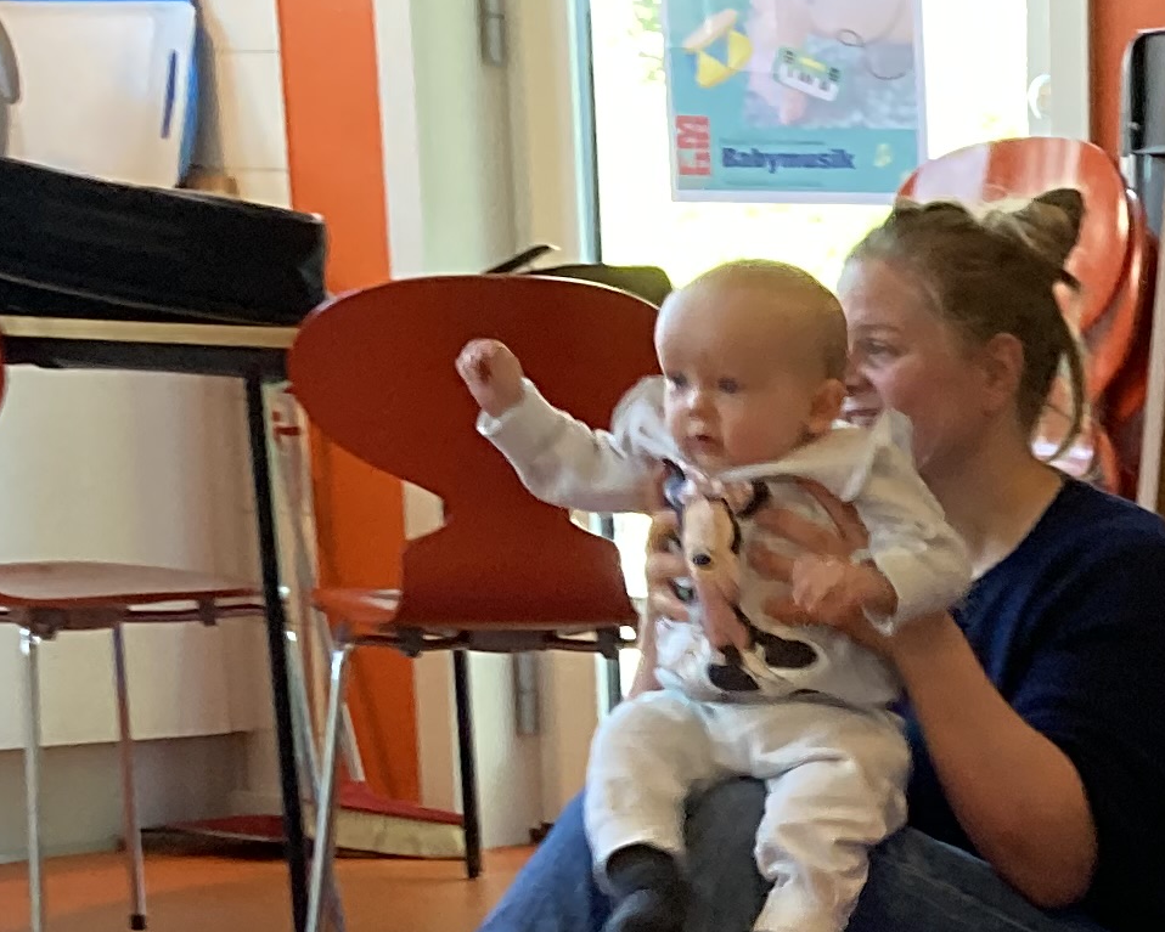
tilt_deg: -14.8
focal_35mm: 115
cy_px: 1515
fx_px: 3966
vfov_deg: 12.6
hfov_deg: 14.9
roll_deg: -2.0
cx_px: 1975
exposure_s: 1/50
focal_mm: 3.99
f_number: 1.8
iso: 250
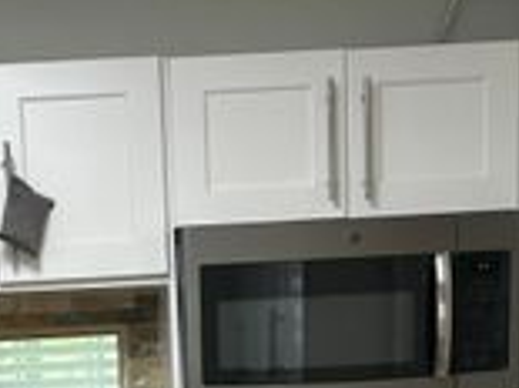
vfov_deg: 15.9
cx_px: 77
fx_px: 1258
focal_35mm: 84
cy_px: 610
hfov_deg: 22.9
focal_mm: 5.7
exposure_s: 1/120
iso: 100
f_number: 1.5
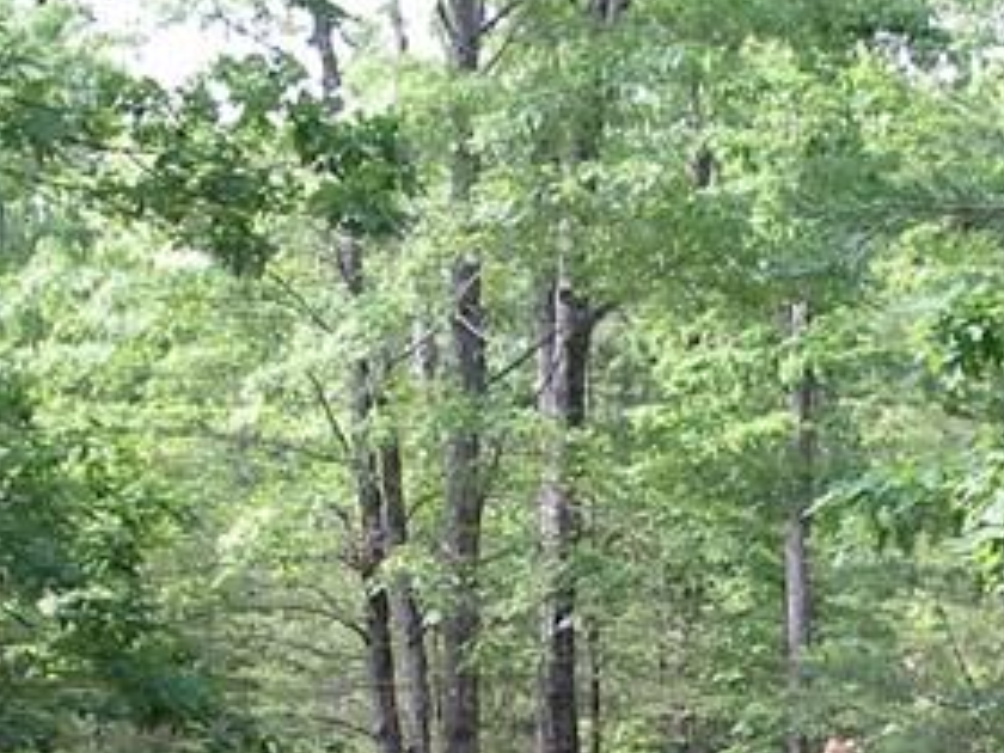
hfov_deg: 14.6
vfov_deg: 10.6
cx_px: 740
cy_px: 1137
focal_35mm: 135
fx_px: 3916
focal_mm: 7.8
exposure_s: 1/60
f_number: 2.8
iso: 80
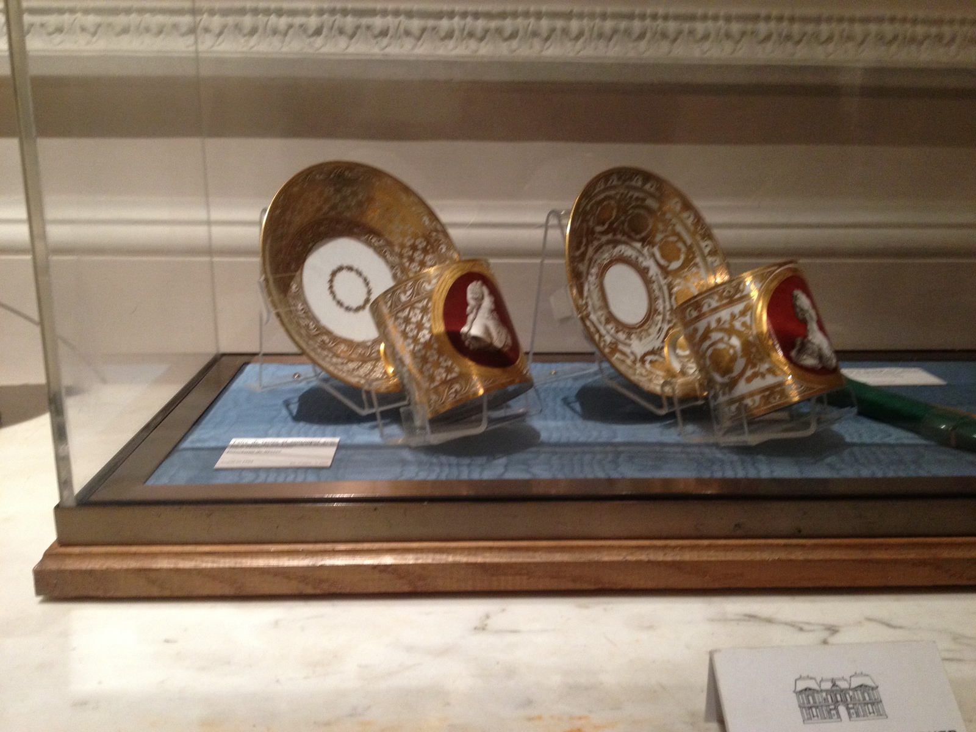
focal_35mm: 35
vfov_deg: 40.7
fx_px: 987
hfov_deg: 52.6
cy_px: 366
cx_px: 488
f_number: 2.4
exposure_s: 1/20
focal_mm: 4.28
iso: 250
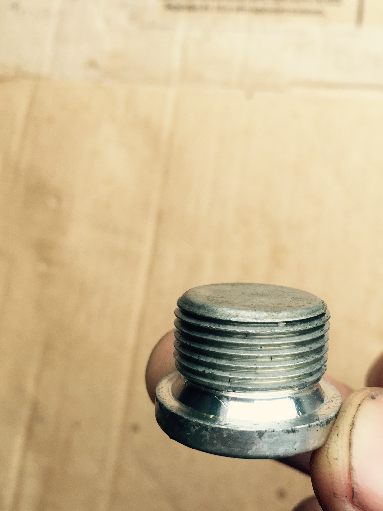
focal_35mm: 37
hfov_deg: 38.5
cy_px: 293
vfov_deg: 50.0
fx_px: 546
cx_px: 233
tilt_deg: -75.3
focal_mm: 4.15
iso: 40
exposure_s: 1/120
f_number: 2.2
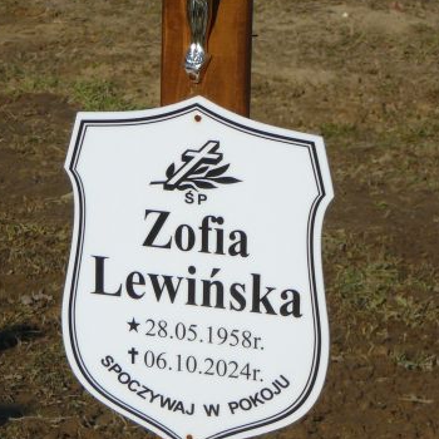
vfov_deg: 9.7
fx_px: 2597
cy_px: 283
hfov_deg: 9.7
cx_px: 186
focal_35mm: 181
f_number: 6.3
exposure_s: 1/400
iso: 80
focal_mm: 16.6
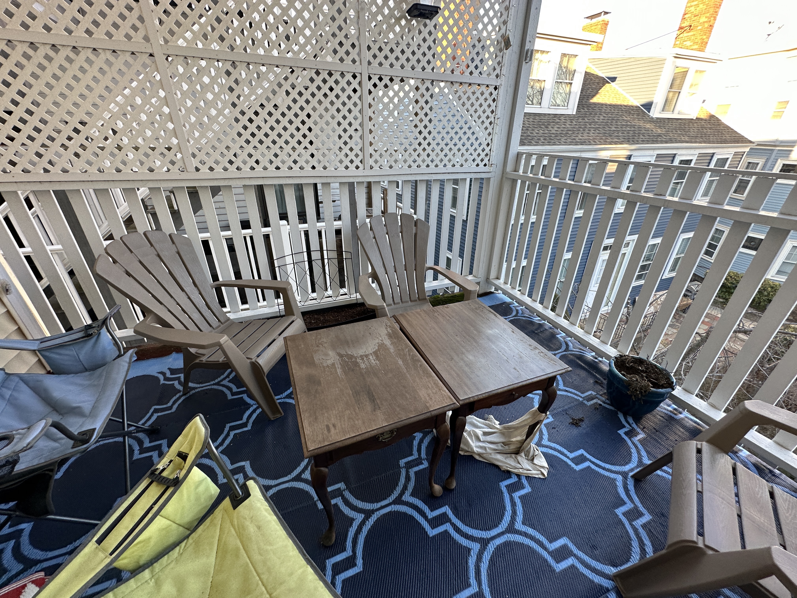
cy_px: 299
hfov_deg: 102.1
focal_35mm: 14
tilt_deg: -29.6
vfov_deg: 85.7
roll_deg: -2.5
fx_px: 322
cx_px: 398
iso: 80
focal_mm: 2.22
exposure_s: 1/99
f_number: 2.2
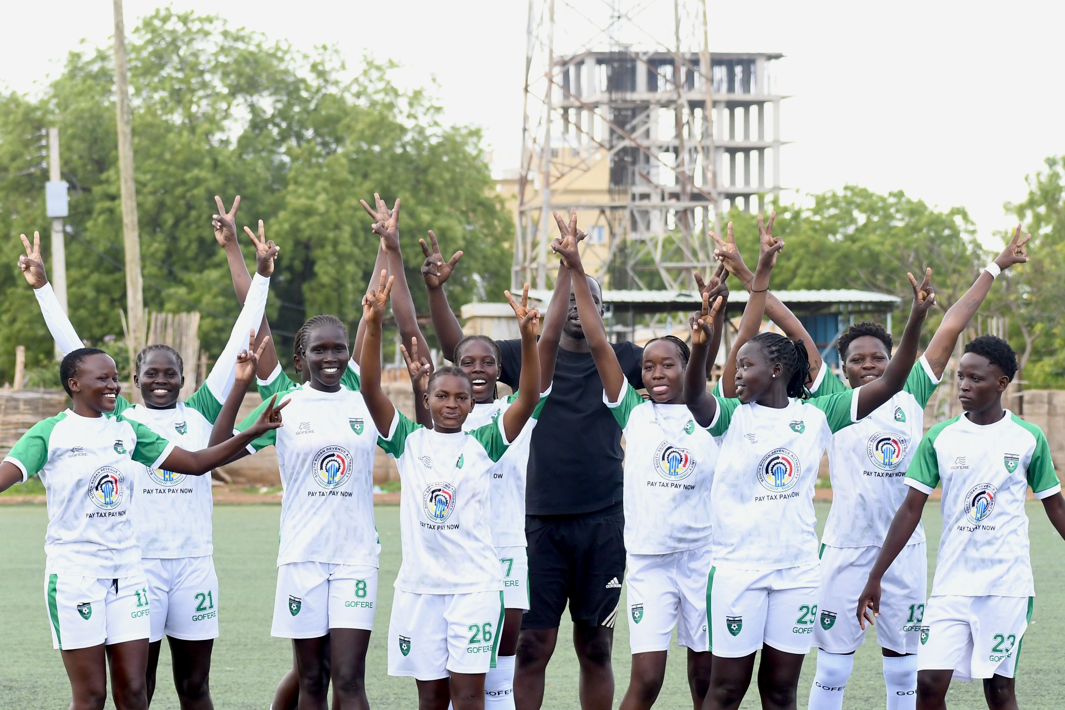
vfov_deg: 11.7
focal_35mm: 117
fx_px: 3461
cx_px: 532
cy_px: 355
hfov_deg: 17.5
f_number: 5.6
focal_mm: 78
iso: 640
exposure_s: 1/640
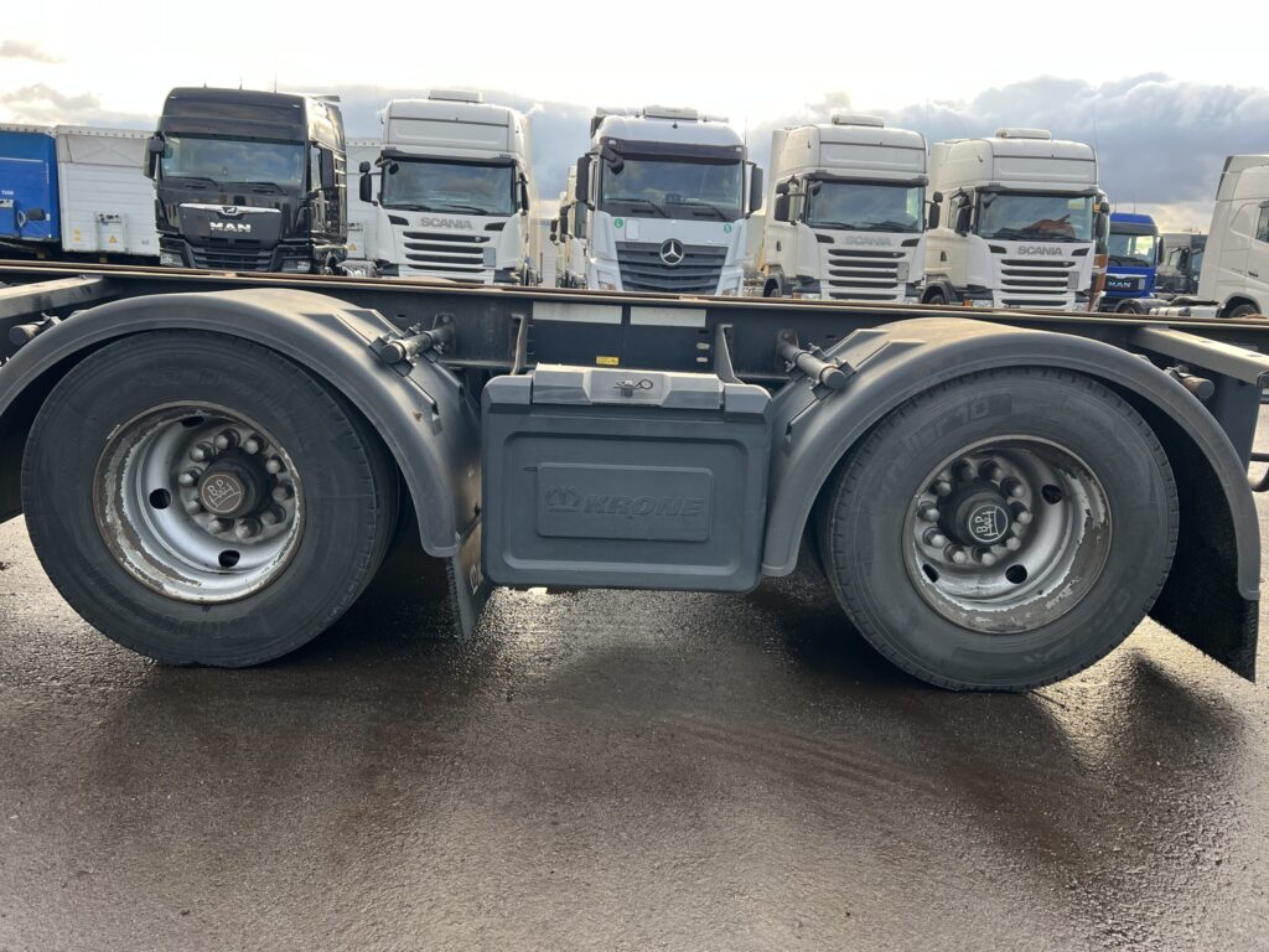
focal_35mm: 26
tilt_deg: -12.5
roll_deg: -2.2
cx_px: 634
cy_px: 476
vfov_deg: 53.1
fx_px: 953
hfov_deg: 67.3
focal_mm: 5.7
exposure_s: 1/196
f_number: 1.5
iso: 40
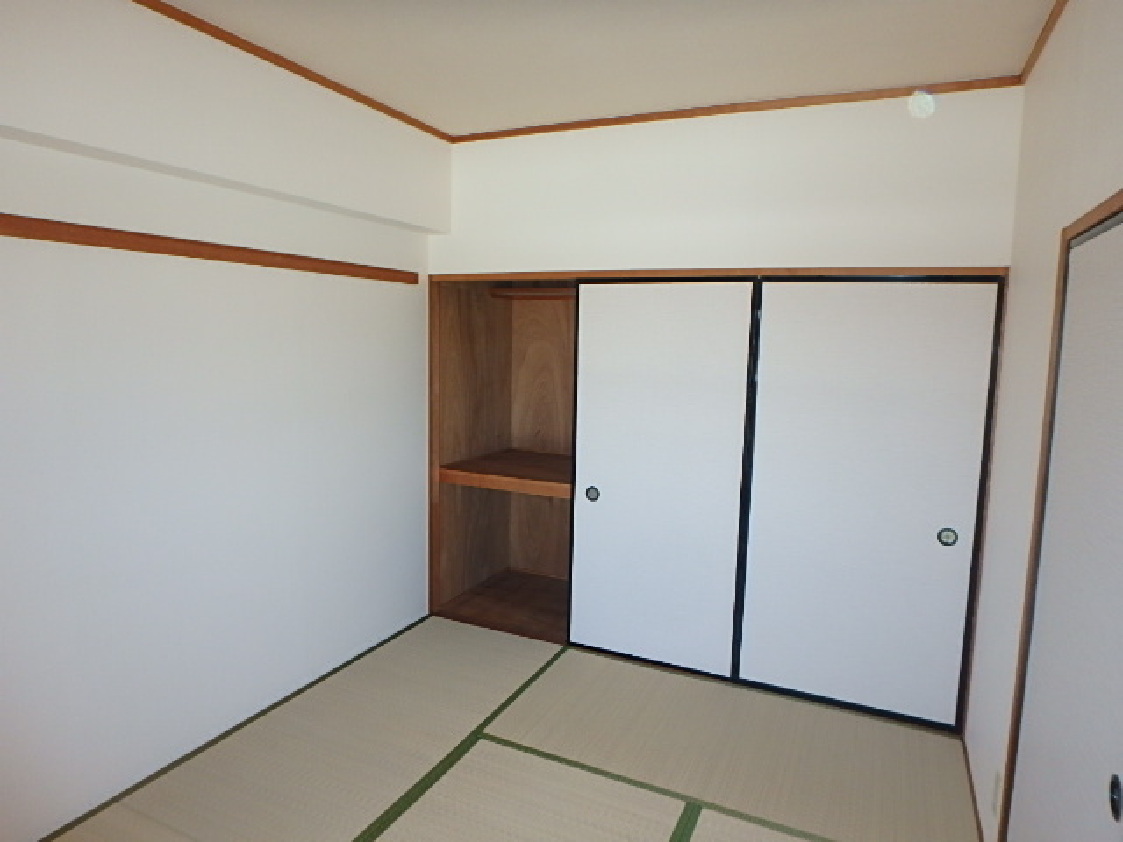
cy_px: 421
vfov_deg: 63.4
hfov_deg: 79.0
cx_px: 562
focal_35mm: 21
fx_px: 681
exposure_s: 1/60
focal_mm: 3.7
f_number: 3.5
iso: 200
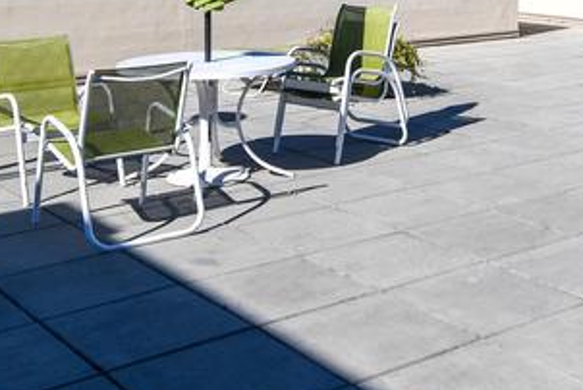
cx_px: 378
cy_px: -7
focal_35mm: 61
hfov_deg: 32.6
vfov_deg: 21.5
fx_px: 989
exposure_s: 1/2000
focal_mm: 12
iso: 125
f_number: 4.5
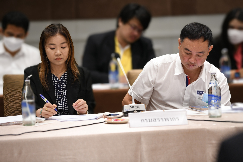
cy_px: 81
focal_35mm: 160
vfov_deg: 8.6
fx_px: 1080
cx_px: 122
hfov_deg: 12.8
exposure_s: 1/161
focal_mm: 160
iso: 1250
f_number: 2.8
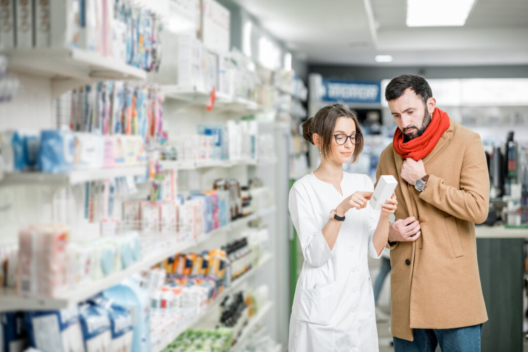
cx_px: 261
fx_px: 1261
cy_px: 174
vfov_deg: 15.9
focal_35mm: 86
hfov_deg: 23.6
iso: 500
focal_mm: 85
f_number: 2.2
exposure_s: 1/200
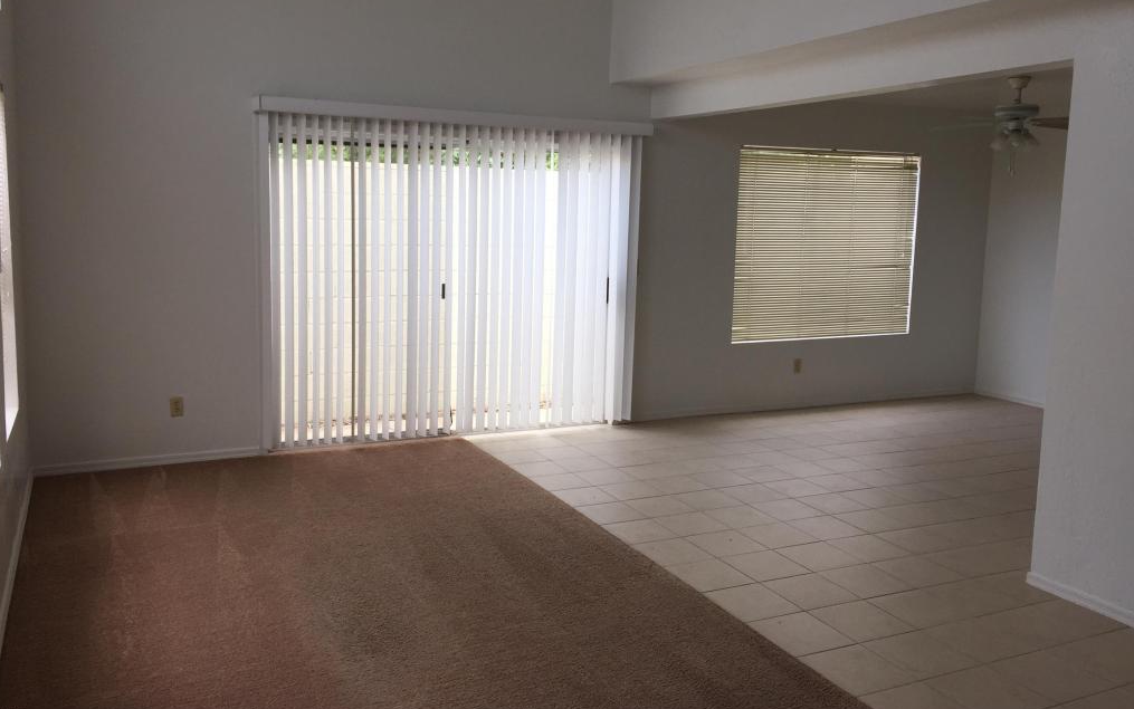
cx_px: 563
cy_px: 313
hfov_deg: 61.2
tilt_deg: -6.5
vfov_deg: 40.6
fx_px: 958
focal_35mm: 31
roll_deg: -0.5
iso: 32
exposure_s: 1/120
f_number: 2.2
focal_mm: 4.15
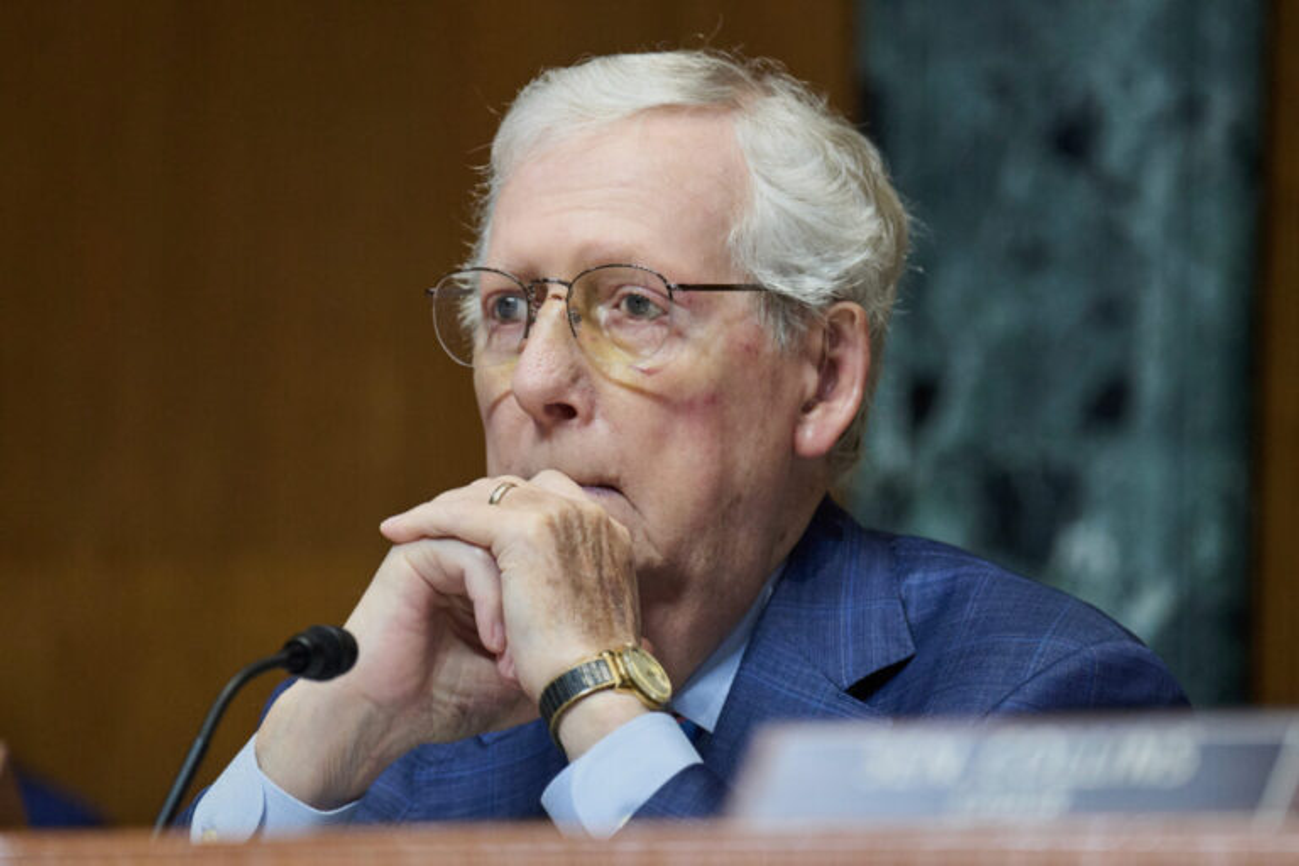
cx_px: 650
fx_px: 9201
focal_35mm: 255
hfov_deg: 8.1
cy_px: 433
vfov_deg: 5.4
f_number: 2.8
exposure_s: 1/640
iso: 2000
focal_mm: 170
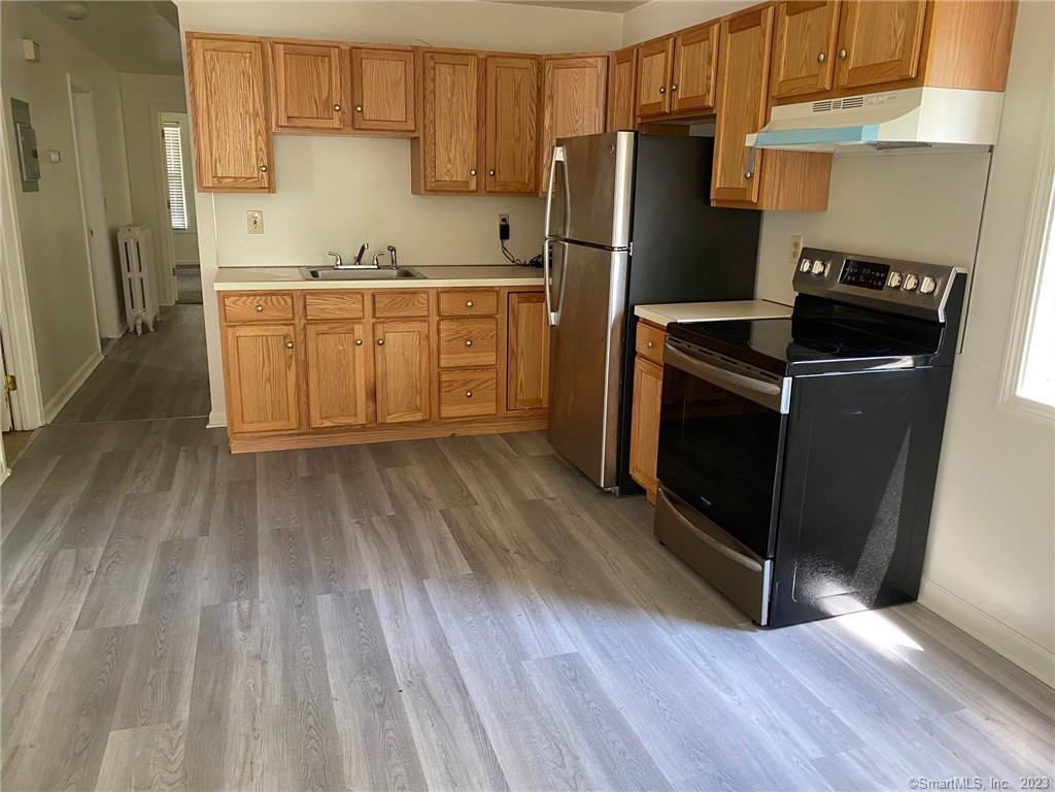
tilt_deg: -15.3
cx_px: 528
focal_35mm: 26
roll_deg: -1.6
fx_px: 792
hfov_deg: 67.3
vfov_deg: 53.1
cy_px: 396
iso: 250
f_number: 1.8
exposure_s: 1/60
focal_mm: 4.25
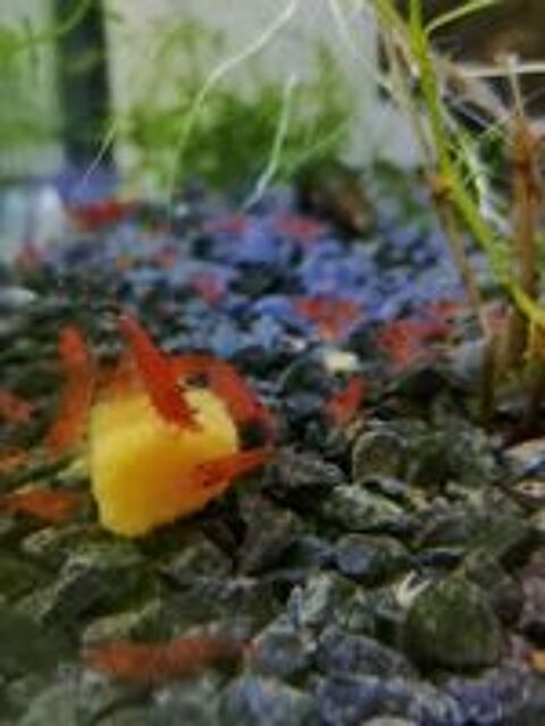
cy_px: 363
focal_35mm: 36
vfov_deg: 51.4
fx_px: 756
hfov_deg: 39.7
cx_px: 272
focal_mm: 4.75
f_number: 1.8
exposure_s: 1/25
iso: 800
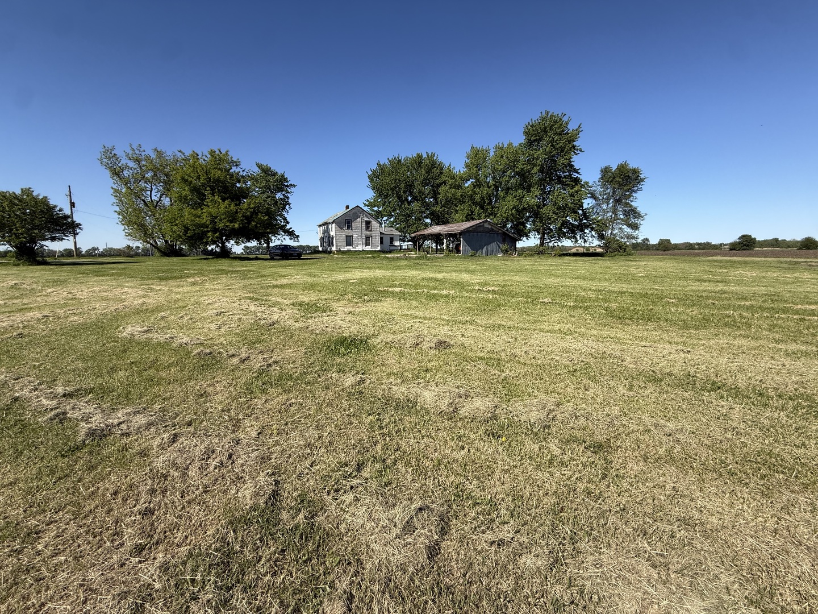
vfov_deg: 85.7
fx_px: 331
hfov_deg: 102.1
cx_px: 409
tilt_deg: -9.6
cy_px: 307
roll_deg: +0.6
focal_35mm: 14
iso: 50
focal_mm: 2.22
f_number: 2.2
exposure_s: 1/2165
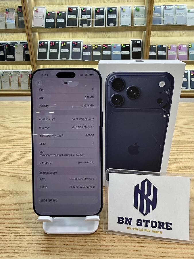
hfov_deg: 56.8
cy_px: 130
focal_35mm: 24
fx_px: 179
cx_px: 97
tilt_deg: -22.4
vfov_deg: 71.6
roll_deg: +0.0
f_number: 2.2
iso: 125
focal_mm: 2.22
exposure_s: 1/120
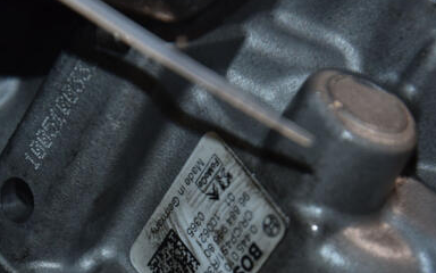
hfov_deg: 8.4
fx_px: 2980
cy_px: 221
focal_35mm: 251
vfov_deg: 5.2
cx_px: 148
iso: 800
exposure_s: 1/60
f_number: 5.6
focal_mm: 105
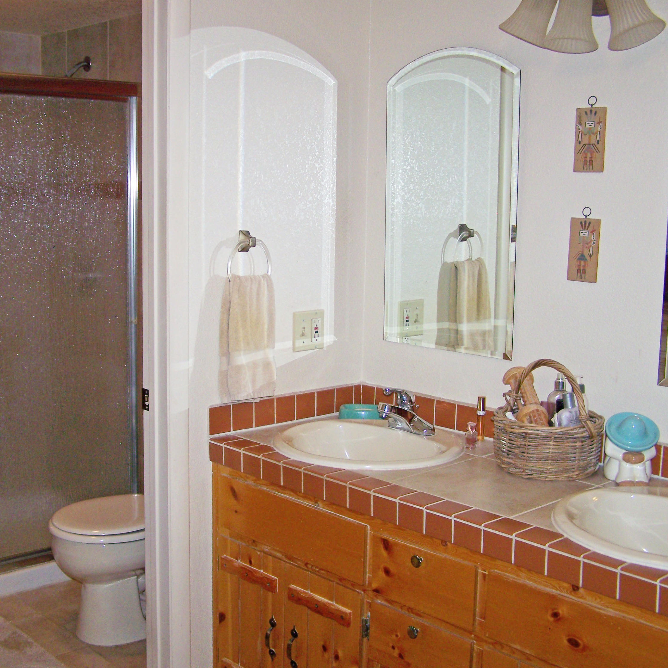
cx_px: 264
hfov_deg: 37.4
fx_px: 982
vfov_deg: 37.6
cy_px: 333
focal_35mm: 45
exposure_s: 1/60
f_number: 2.8
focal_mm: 6.3
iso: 80
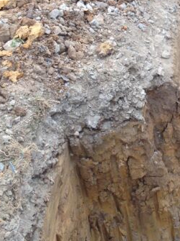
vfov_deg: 19.0
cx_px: 196
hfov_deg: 14.3
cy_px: 12
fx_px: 701
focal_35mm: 101
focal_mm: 4.12
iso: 64
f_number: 2.4
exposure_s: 1/120
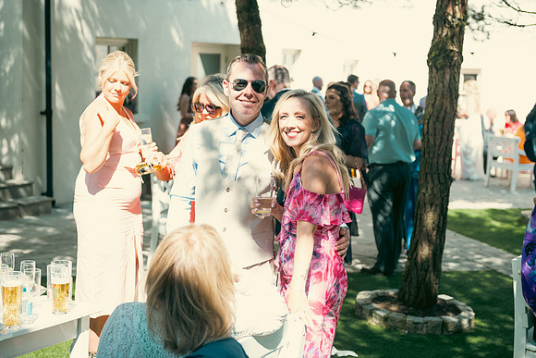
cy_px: 179
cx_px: 268
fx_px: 923
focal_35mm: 62
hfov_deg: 32.4
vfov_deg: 21.9
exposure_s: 1/400
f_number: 3.5
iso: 100
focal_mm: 62
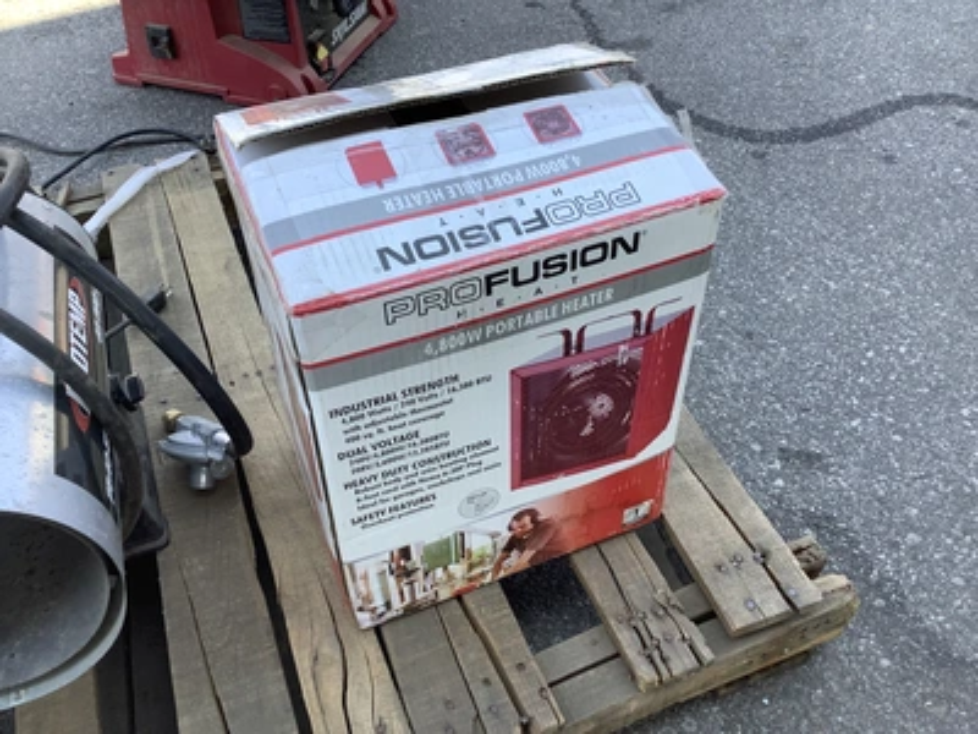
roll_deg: -0.8
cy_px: 367
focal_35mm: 31
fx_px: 876
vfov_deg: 45.4
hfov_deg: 58.4
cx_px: 489
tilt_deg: -43.7
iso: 25
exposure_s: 1/235
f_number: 2.4
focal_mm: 3.3
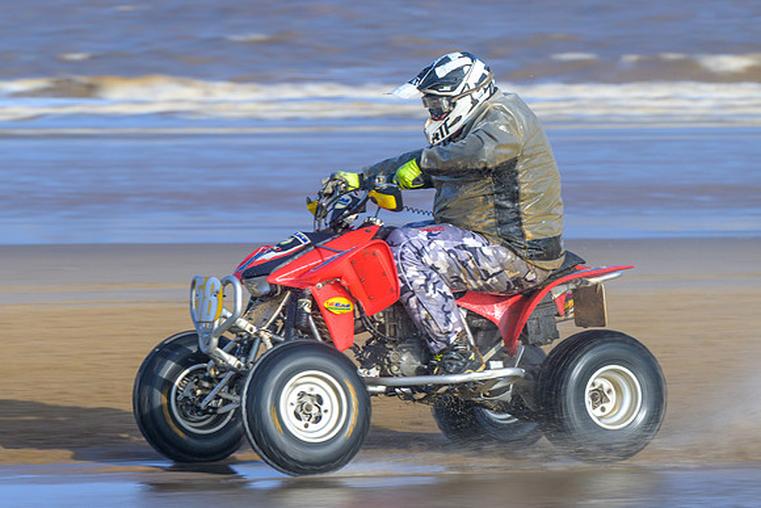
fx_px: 8092
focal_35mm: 383
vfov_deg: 3.6
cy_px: 215
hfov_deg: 5.4
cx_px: 378
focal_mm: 200
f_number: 8
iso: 125
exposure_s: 1/250
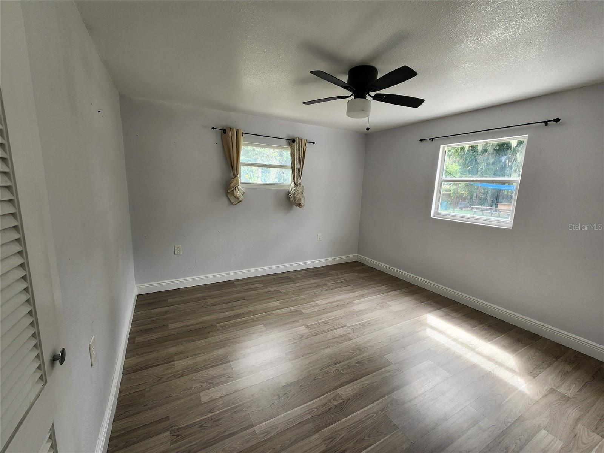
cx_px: 302
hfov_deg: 106.2
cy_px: 226
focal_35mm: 13
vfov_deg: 89.9
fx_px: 227
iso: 64
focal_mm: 2.2
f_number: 2.2
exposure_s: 1/60
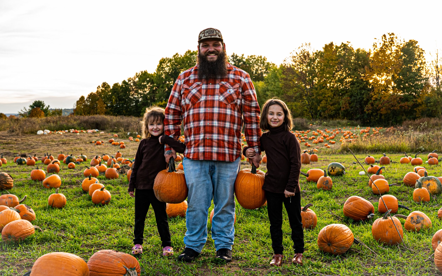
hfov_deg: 48.2
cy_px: 136
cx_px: 222
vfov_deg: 31.2
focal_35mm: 41
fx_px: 494
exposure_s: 1/200
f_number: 4
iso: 500
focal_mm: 26
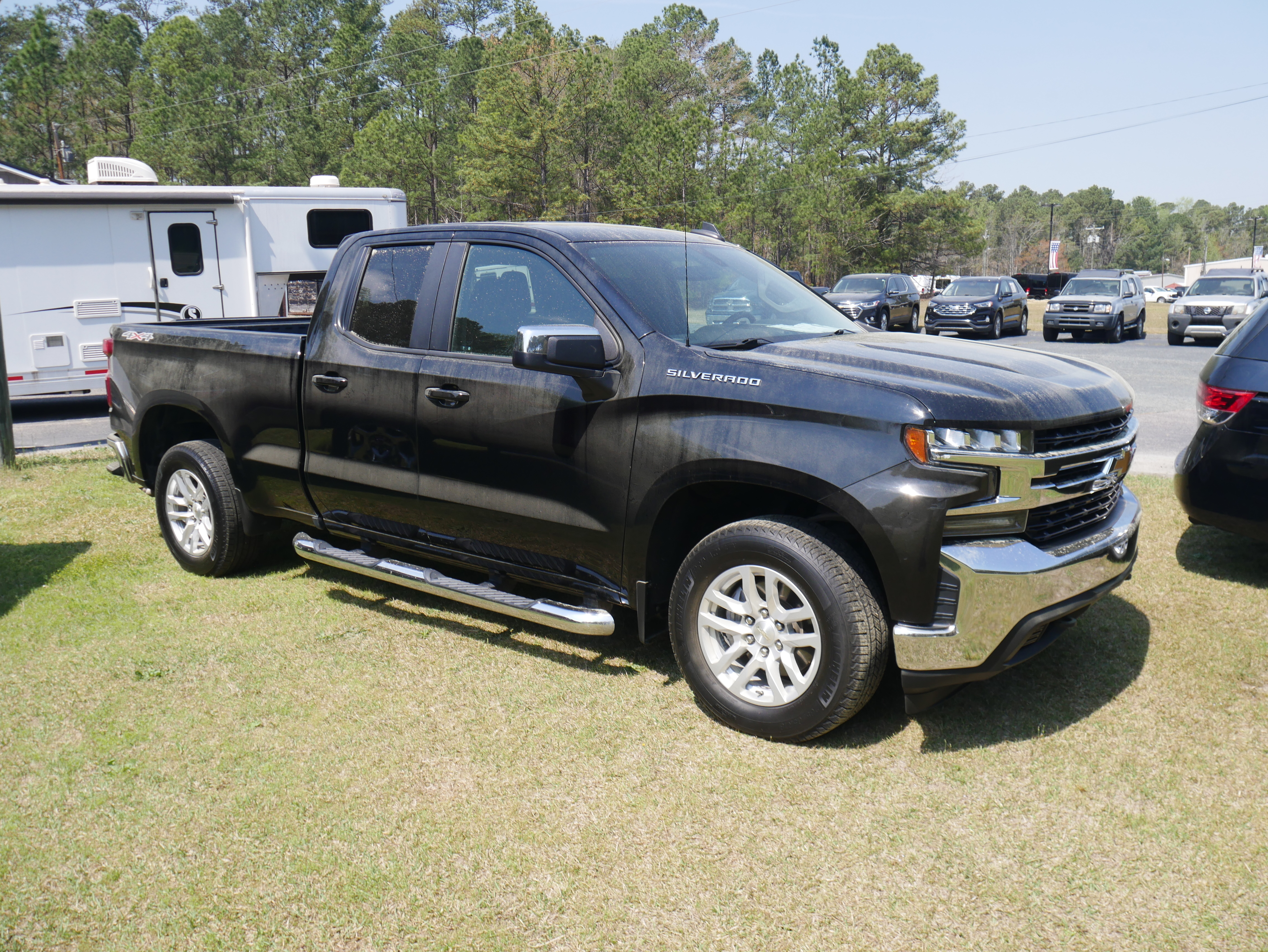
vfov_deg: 49.8
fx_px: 1026
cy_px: 476
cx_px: 634
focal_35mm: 28
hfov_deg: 63.4
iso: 200
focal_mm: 14
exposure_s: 1/400
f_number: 7.1
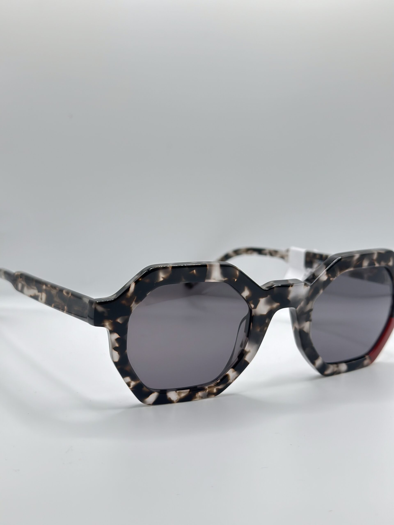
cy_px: 262
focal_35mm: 48
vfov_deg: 39.7
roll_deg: -0.3
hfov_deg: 30.3
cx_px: 197
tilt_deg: -31.1
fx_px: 728
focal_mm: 6.86
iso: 80
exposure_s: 1/373
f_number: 1.78
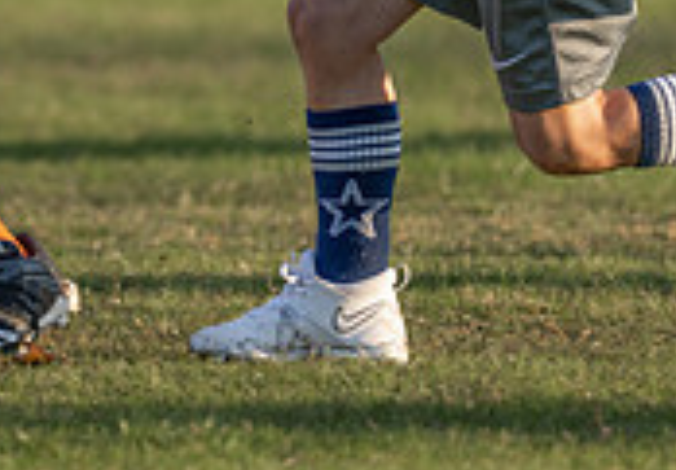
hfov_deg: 2.4
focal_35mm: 843
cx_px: -388
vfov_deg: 1.7
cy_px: -261
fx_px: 16041
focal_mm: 200
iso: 125
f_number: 2.8
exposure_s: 1/1000
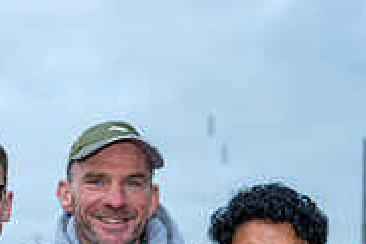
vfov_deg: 12.3
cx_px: 155
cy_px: 389
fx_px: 1067
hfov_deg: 19.4
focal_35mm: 105
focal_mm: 32.5
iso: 100
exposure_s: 1/320
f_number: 2.8
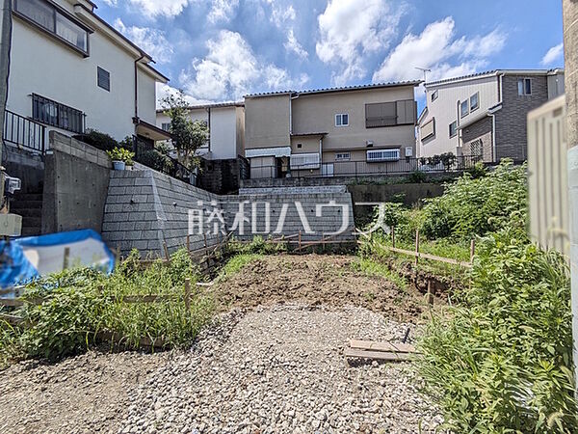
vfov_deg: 85.7
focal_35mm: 14
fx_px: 234
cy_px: 217
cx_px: 289
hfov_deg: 102.1
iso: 50
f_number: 2.2
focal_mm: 1.83
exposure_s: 1/4808
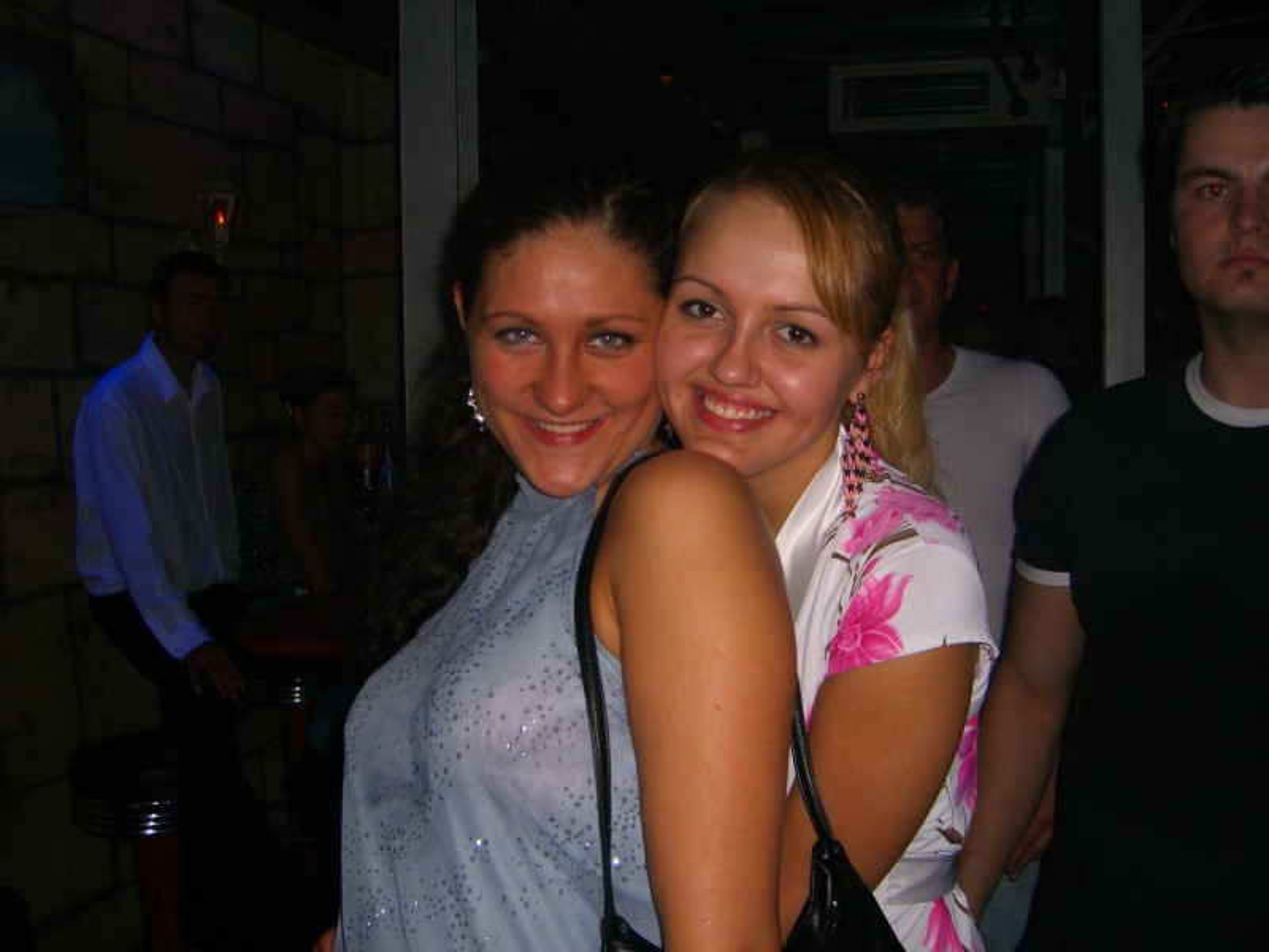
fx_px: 1393
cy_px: 476
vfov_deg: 37.7
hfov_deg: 49.0
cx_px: 634
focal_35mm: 38
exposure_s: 1/60
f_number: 2.8
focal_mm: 7.9
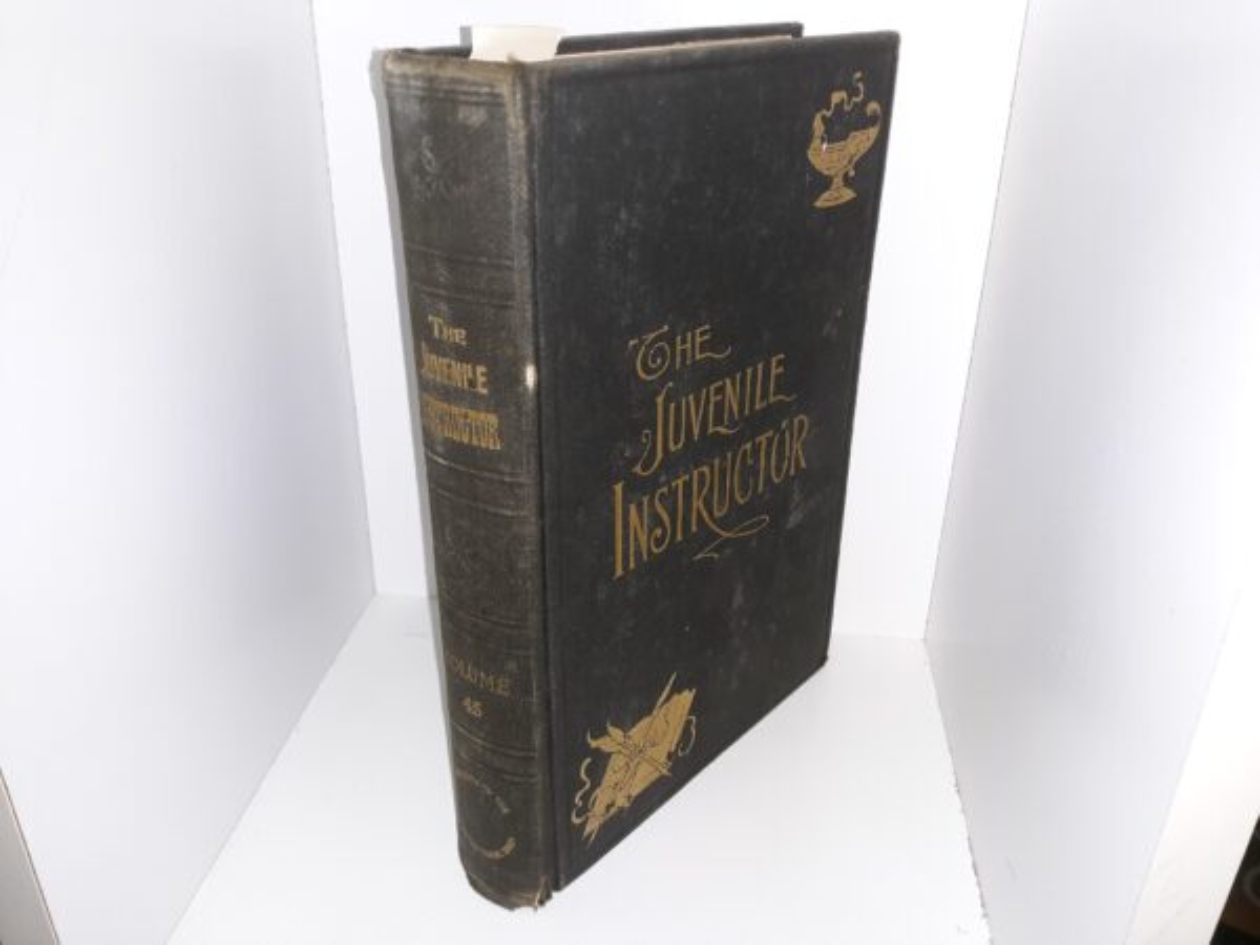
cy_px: 472
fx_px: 1019
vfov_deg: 49.7
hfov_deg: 63.4
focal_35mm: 28
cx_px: 630
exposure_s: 1/60
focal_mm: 3.7
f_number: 1.7
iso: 40
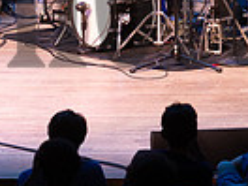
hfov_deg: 3.7
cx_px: -145
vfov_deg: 2.8
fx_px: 3790
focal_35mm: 529
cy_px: -31
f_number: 5.6
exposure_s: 1/160
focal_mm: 125
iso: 3200
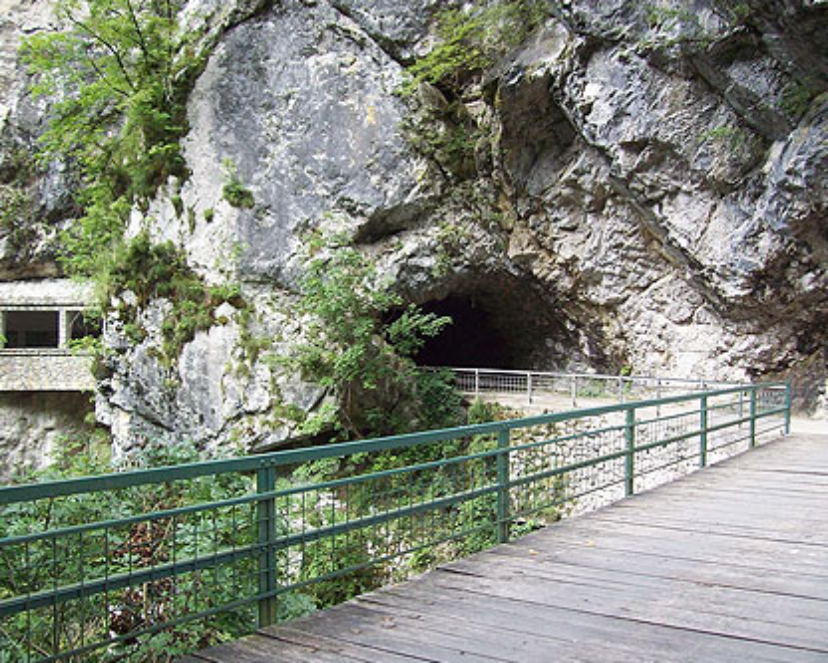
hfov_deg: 47.9
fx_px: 931
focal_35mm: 38
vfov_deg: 39.2
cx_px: 384
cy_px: 331
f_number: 2.7
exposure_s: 1/180
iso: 80
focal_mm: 6
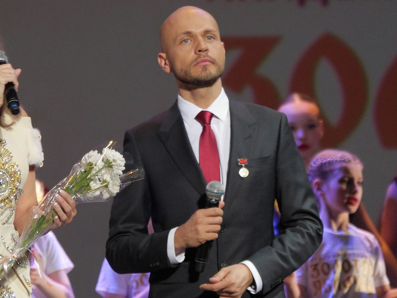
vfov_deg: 2.5
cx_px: 194
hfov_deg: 3.4
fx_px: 6743
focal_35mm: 588
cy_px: 151
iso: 1600
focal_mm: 162
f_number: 4.6
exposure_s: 1/160
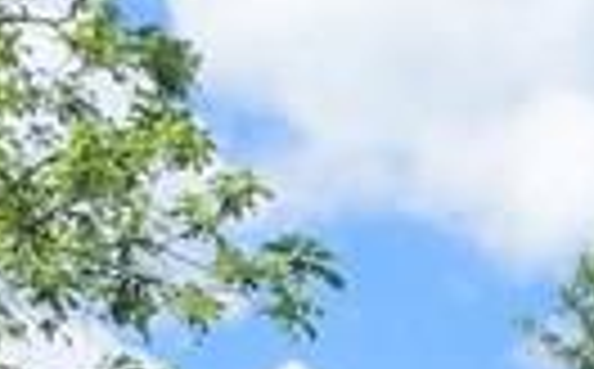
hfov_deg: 8.7
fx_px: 3862
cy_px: 1076
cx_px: 792
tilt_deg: +7.7
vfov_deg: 5.2
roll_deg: -2.1
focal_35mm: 239
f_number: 2.2
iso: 25
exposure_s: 1/2198
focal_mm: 4.15
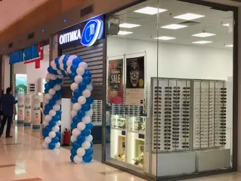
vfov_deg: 28.0
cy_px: 90
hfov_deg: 36.8
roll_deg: +0.4
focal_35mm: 52
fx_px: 362
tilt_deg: -0.3
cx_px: 120
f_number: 2.4
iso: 64
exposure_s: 1/50
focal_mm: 6
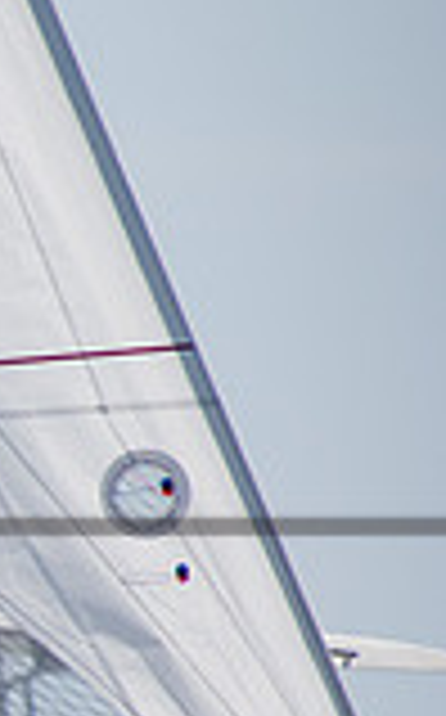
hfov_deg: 0.9
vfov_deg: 1.5
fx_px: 27243
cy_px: 633
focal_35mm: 1397
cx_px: -856
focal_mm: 250
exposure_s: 1/1000
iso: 200
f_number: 6.3
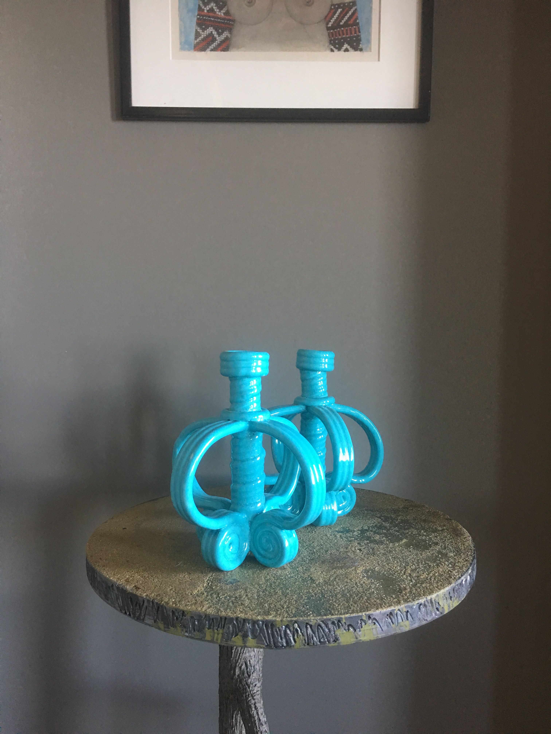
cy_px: 367
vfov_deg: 61.7
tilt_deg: -4.5
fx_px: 615
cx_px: 276
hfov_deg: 48.2
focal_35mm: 29
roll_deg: +0.1
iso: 64
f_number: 2.2
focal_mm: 4.15
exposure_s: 1/17
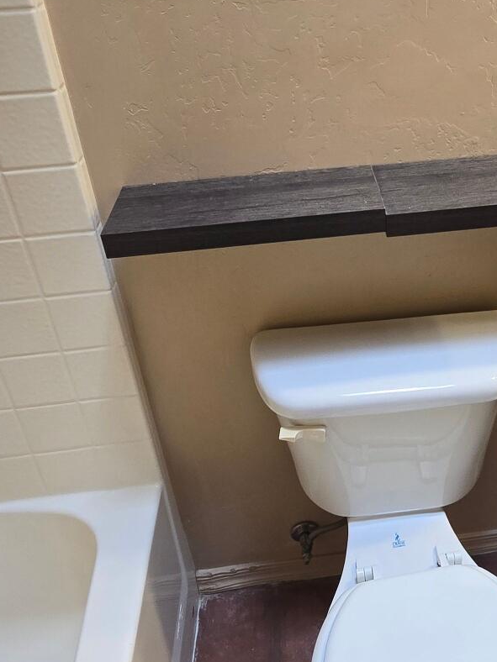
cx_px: 382
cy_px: 264
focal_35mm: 33
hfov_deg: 41.5
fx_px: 632
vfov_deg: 54.9
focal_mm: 2.2
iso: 125
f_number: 2.2
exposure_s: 1/60
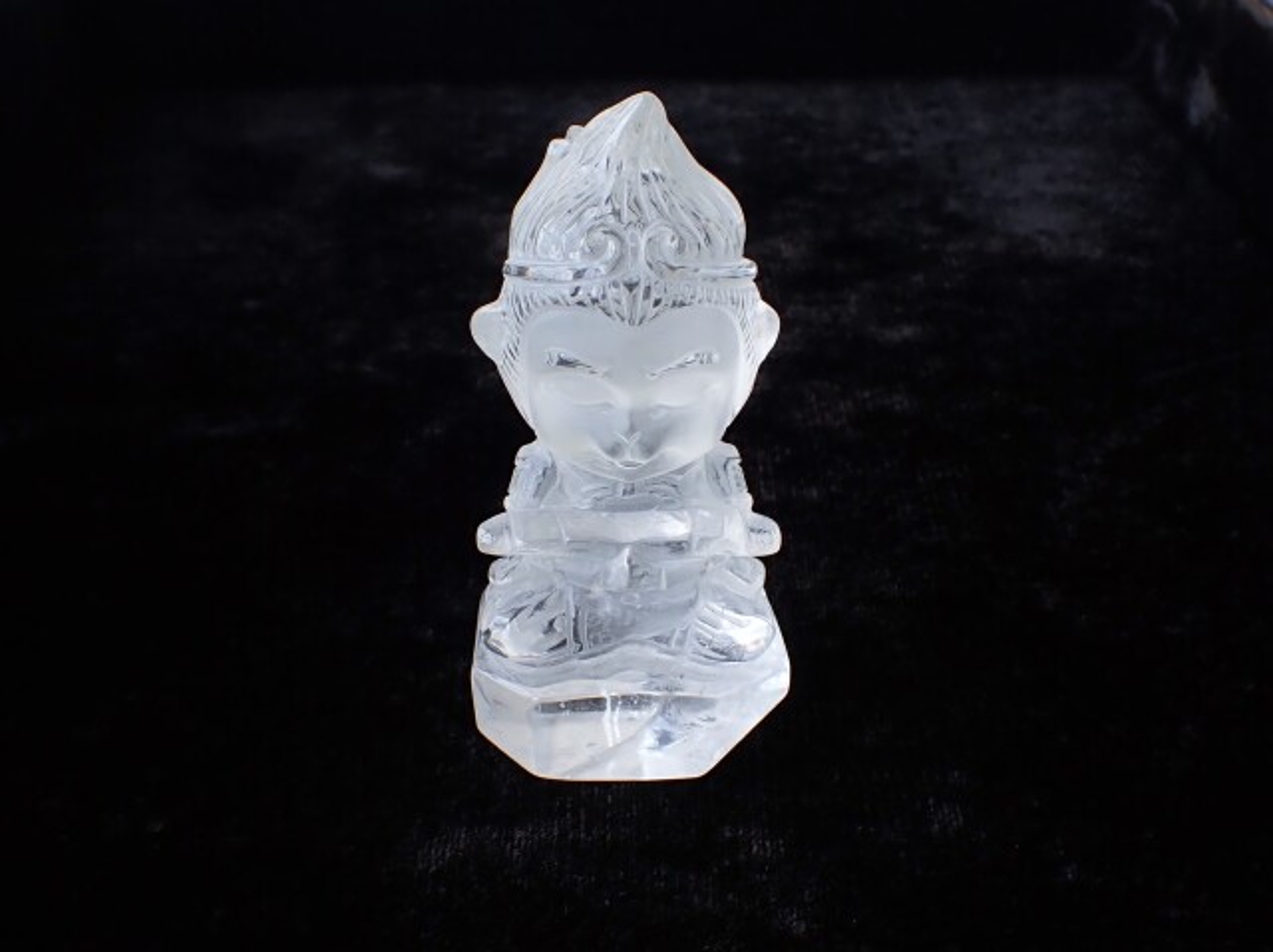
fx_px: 1102
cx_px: 636
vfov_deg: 46.7
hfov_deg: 60.0
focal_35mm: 30
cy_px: 476
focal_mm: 5.4
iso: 125
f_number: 3.2
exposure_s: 1/125
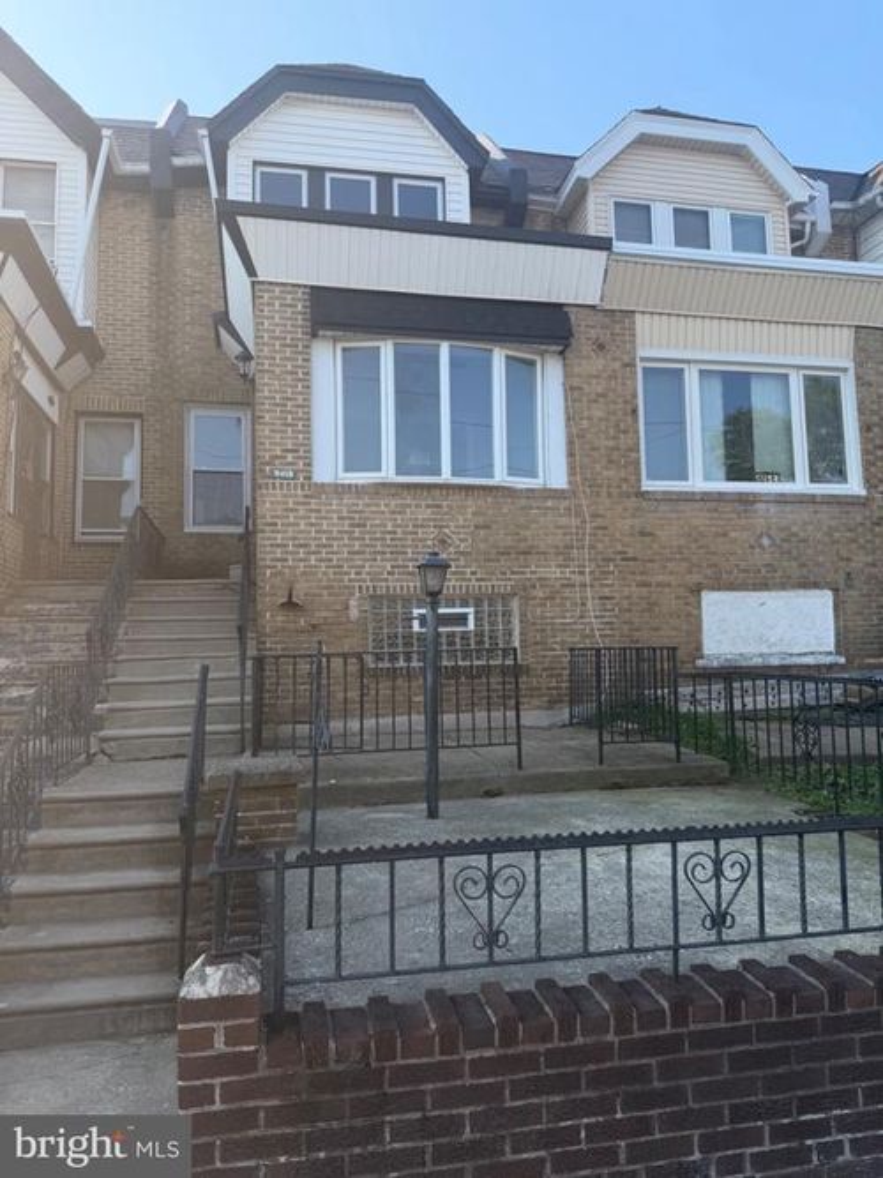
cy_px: 589
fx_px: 817
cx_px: 442
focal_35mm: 24
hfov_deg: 56.8
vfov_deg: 71.6
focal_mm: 6.76
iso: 80
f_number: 1.78
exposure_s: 1/1106
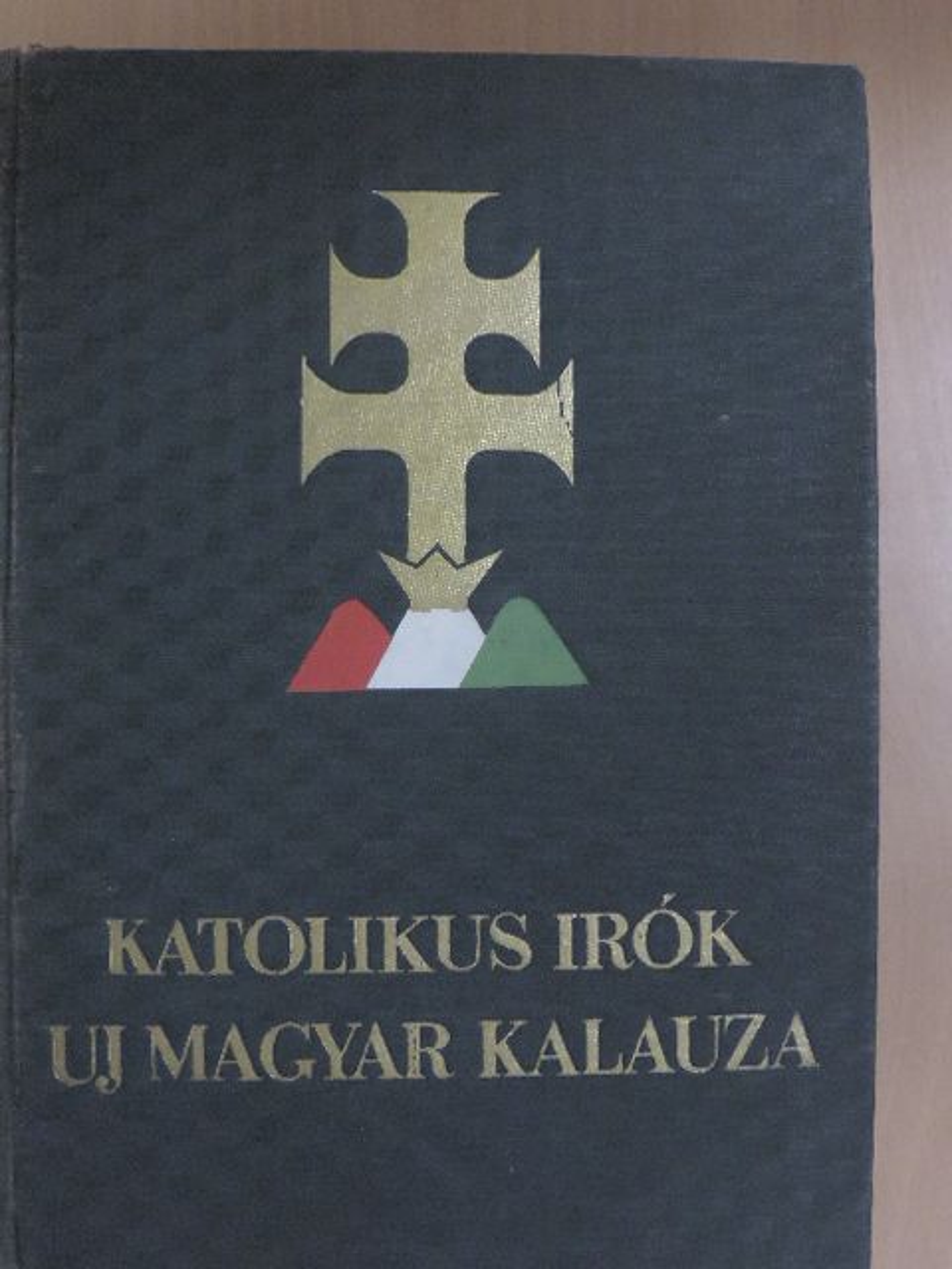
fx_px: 1577
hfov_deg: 33.6
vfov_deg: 43.9
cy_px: 634
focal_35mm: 43
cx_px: 476
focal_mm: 7.6
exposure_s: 1/100
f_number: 3.4
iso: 1600
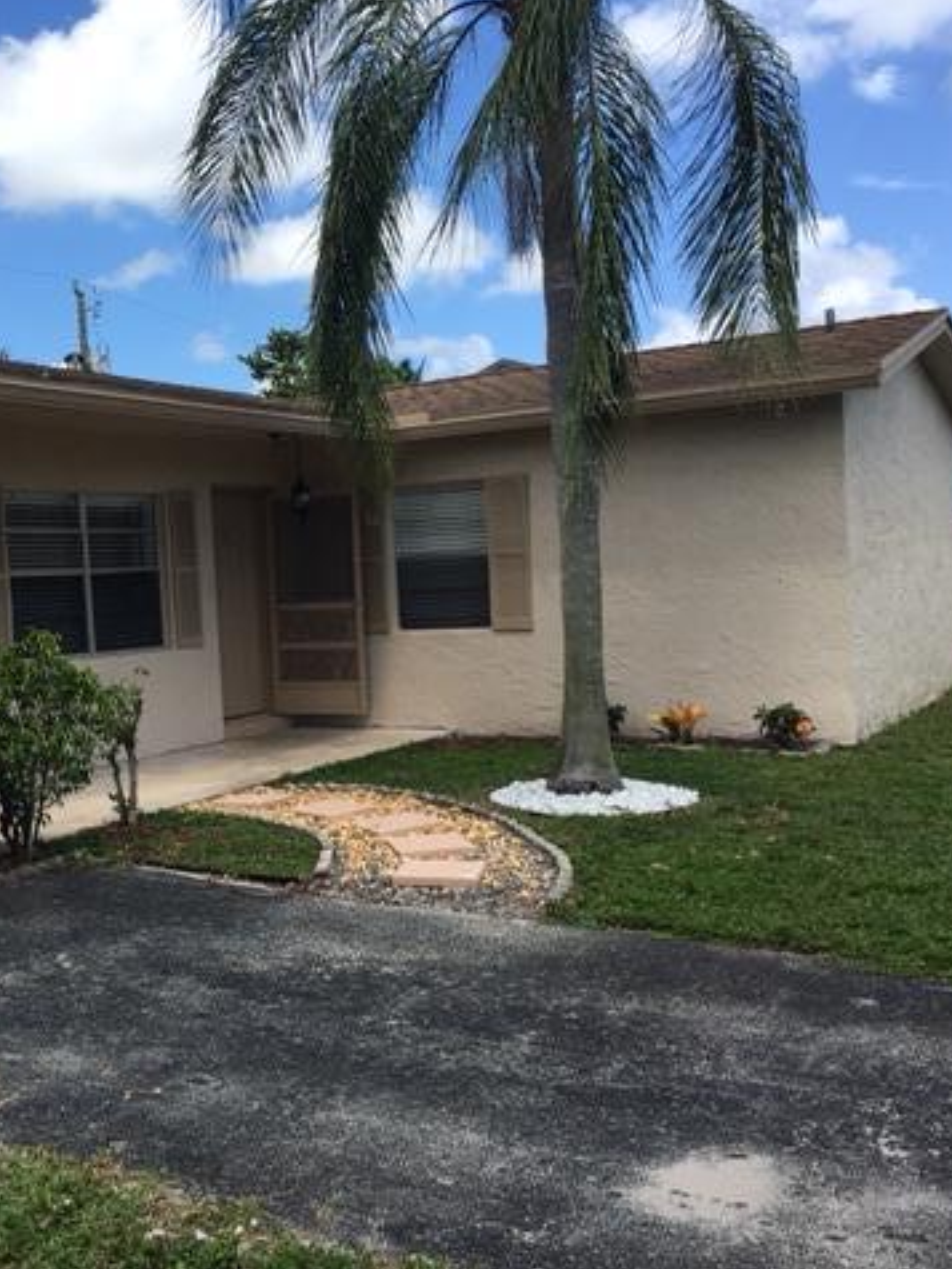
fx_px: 1430
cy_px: 632
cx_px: 181
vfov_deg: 47.9
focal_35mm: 39
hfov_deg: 35.5
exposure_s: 1/1166
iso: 25
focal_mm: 4.15
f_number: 2.2
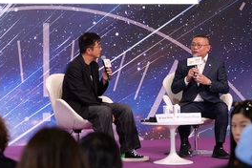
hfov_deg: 10.8
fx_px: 1337
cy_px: 26
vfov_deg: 7.2
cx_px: 90
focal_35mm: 191
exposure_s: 1/200
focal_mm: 70
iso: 400
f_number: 2.8
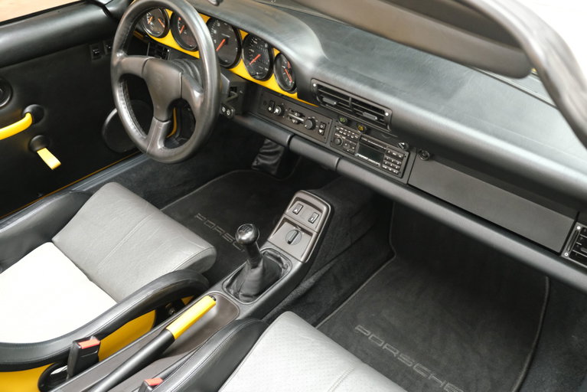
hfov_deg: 57.2
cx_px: 294
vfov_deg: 40.0
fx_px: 538
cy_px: 196
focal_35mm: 33
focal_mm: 22.3
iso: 4000
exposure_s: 1/80
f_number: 3.2
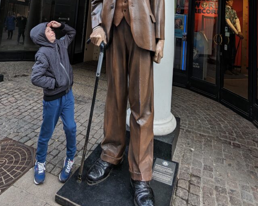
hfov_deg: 68.1
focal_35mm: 25
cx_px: 130
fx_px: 191
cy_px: 3
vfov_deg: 47.7
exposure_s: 1/186
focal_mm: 2.35
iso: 58
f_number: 2.2
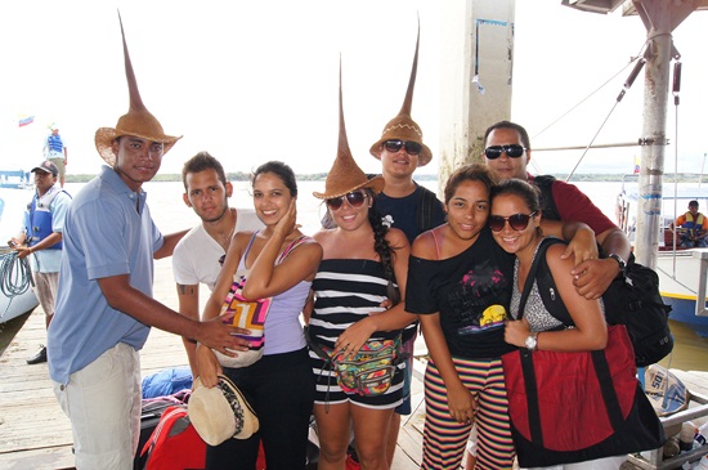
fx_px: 530
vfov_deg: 47.8
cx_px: 354
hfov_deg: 67.5
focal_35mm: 27
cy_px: 235
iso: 800
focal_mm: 18
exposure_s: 1/160
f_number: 16
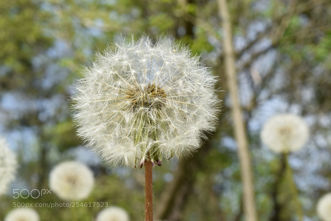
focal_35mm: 82
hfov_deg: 24.6
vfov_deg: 16.5
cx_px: 166
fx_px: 758
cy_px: 110
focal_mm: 55
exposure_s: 1/60
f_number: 22
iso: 200
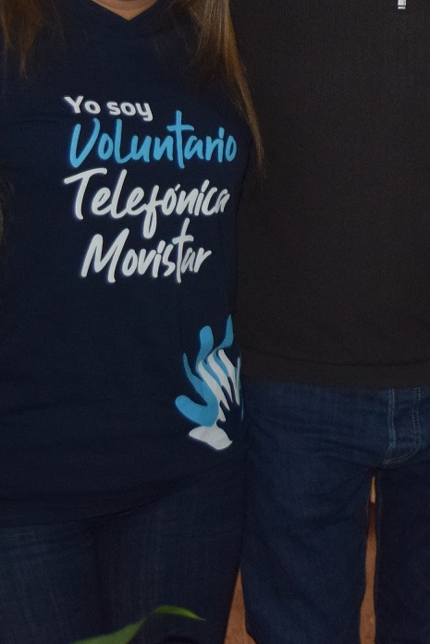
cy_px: -93
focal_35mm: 124
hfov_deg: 10.8
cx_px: 549
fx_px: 2220
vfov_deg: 16.0
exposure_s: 1/80
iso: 800
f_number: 4.5
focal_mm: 24
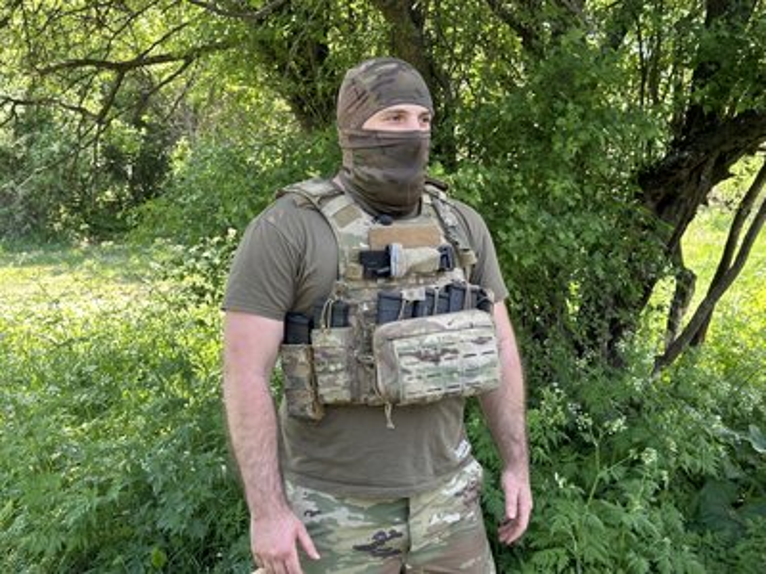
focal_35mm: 48
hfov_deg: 39.7
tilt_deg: -8.3
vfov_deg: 30.3
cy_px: 287
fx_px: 1062
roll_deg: -0.3
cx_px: 383
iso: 64
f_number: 1.78
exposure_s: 1/212
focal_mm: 6.86
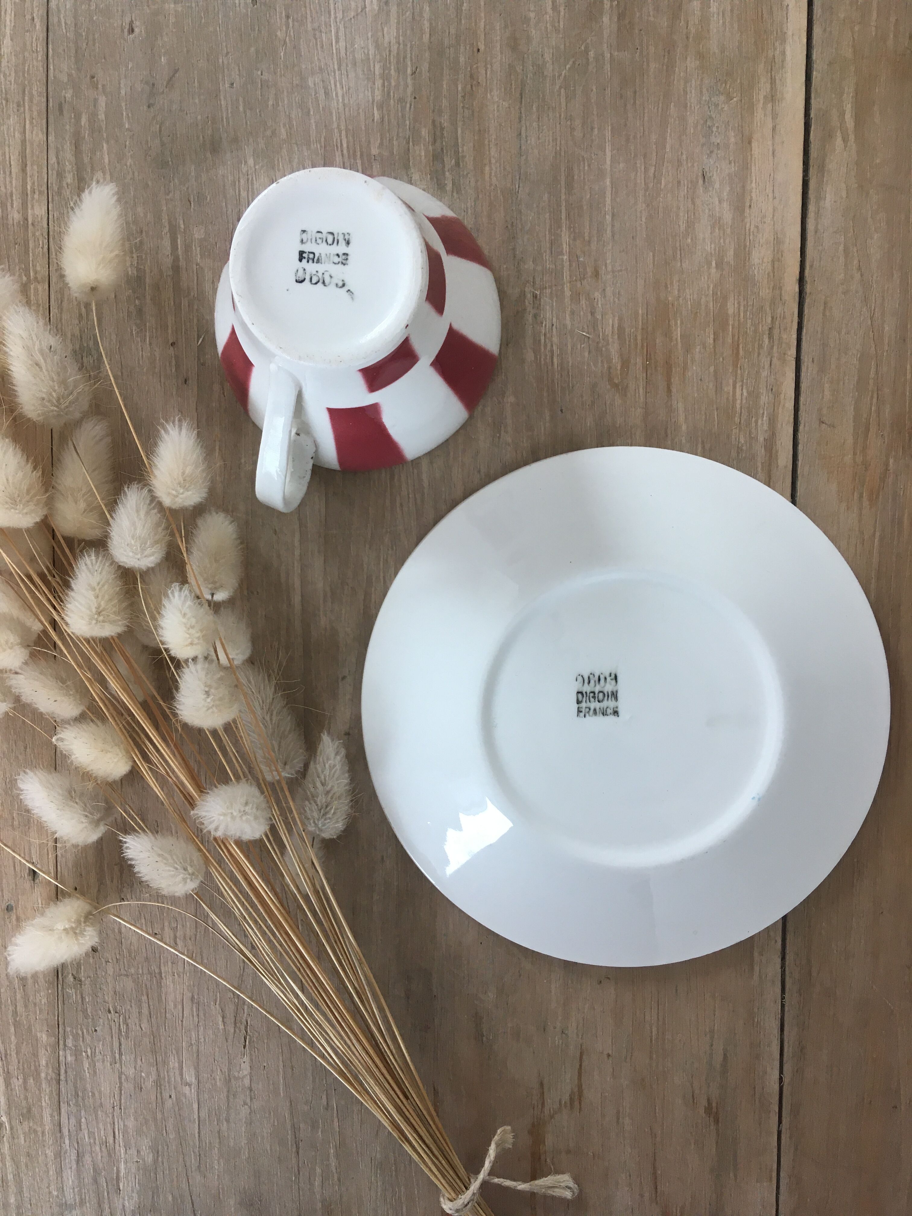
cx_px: 456
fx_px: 1019
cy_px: 608
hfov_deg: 48.2
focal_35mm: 29
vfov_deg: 61.7
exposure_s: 1/33
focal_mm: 4.15
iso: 25
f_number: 2.2
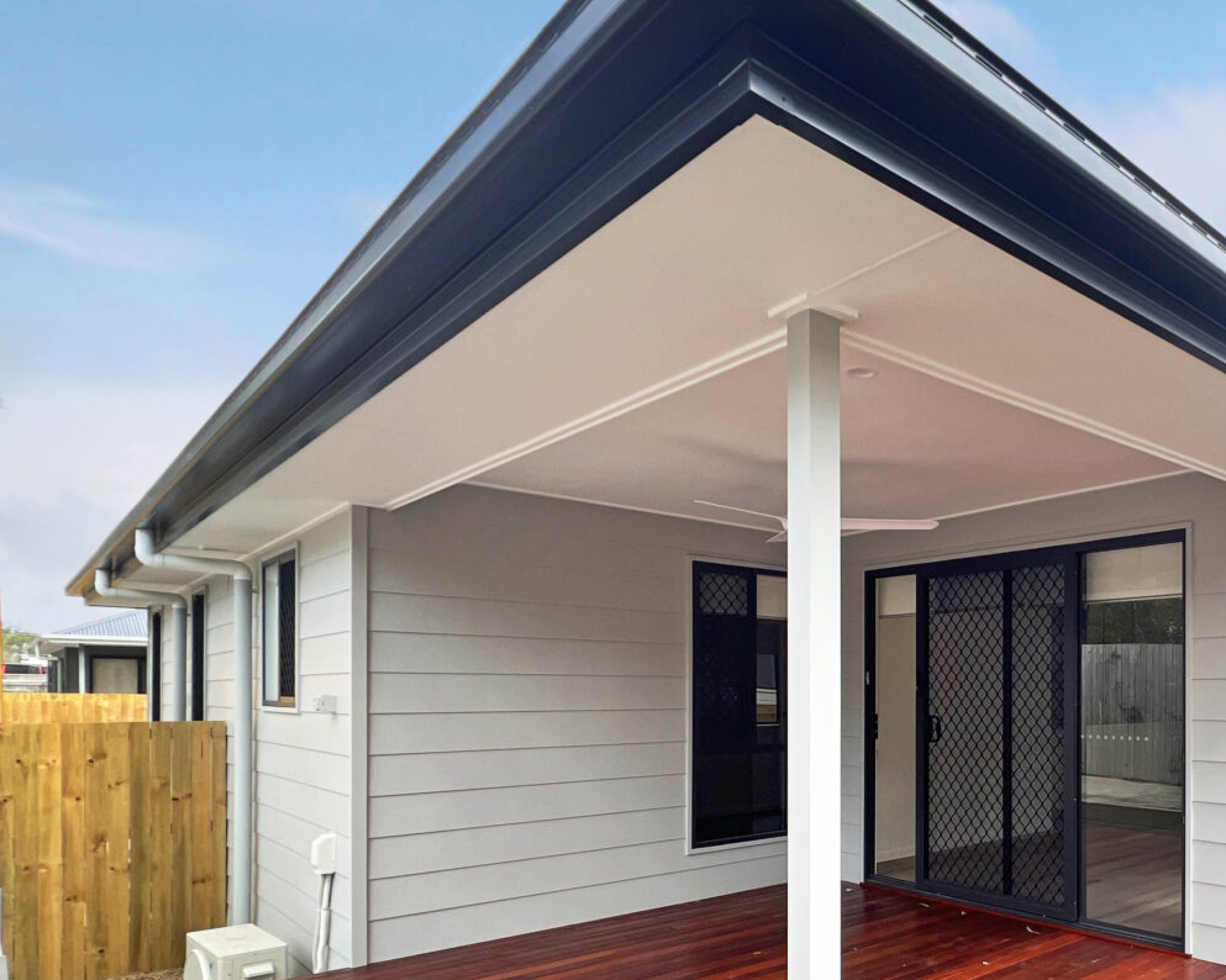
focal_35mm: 23
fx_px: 834
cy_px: 734
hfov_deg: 66.0
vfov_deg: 57.8
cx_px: 982
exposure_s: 1/234
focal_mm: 1.57
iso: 32
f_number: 1.8
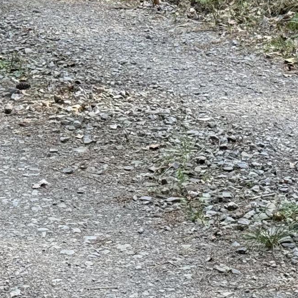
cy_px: -112
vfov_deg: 10.3
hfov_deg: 10.6
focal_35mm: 165
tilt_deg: -3.6
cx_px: 111
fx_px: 1607
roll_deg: +0.9
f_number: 1.78
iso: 200
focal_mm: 6.76
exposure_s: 1/136
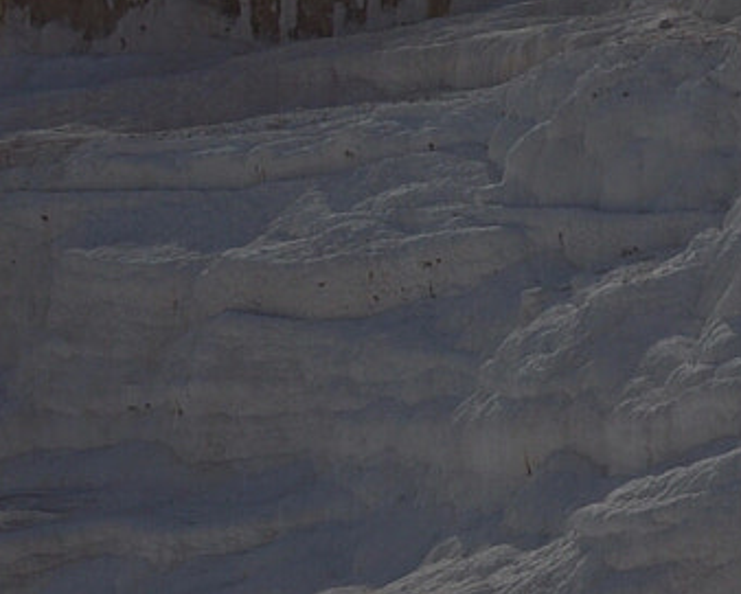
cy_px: 482
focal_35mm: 173
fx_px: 3797
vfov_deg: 8.9
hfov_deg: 10.0
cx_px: 1682
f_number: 13
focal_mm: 26
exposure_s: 1/640
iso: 100
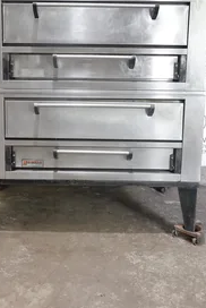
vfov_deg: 41.6
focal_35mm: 47
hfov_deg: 28.6
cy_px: 116
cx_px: 80
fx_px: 402
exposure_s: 1/40
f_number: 3.5
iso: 800
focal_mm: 11.76
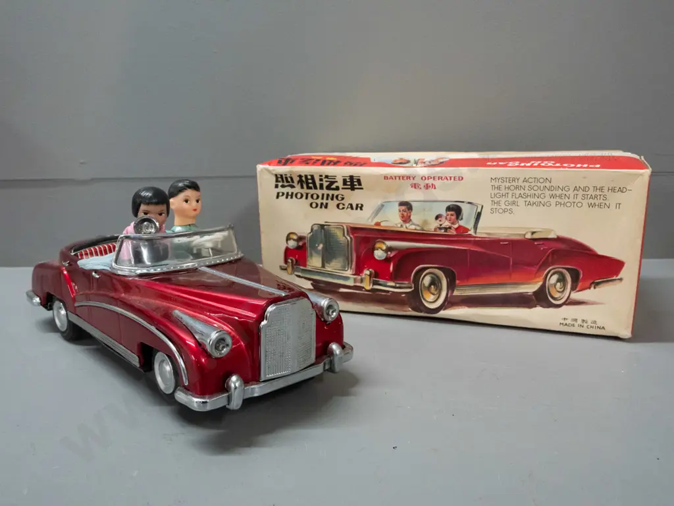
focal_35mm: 30
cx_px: 337
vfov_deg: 46.8
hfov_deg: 60.0
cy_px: 253
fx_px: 584
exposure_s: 1/200
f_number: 5.6
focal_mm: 15
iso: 3200
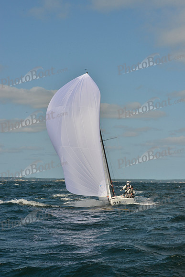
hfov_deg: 16.1
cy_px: 138
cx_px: 92
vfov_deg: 23.9
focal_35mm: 85
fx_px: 655
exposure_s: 1/1000
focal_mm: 85
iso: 400
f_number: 16
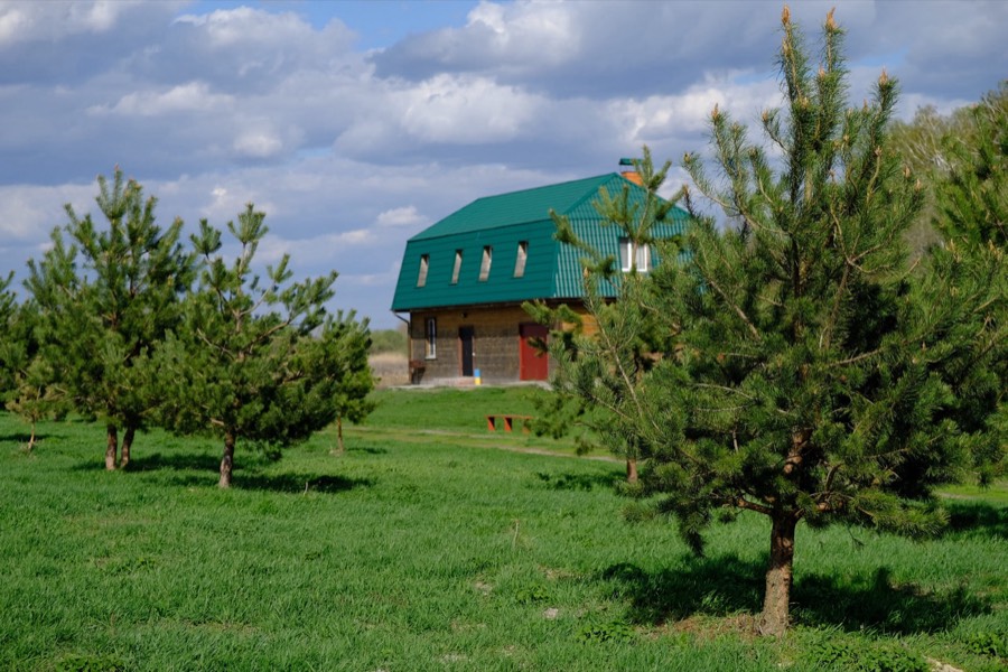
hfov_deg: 27.7
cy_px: 336
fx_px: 2044
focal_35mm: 73
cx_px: 504
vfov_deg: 18.7
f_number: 4
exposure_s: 1/2200
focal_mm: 48.4
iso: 200
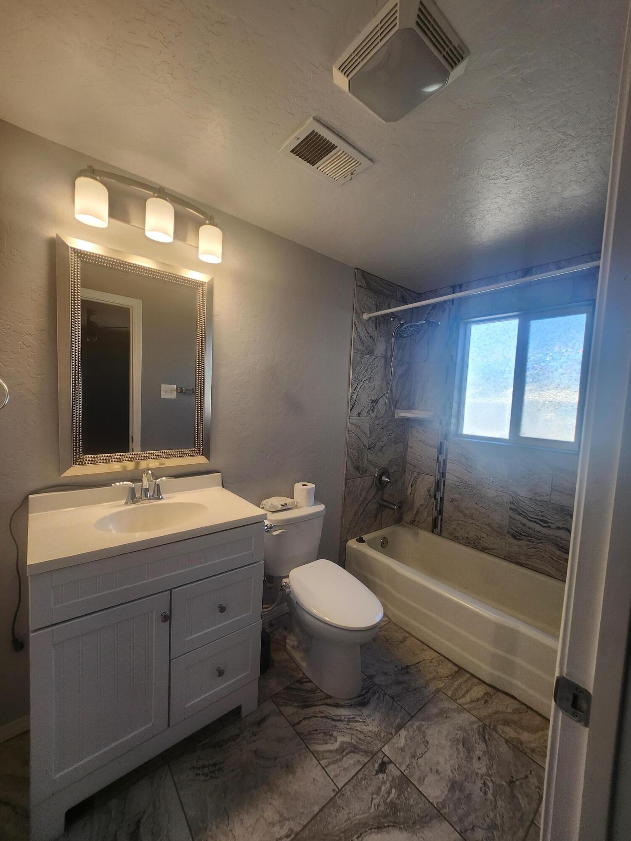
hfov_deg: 89.9
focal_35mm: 13
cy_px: 420
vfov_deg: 106.2
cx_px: 316
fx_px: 316
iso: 64
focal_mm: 1.74
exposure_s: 1/60
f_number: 2.2
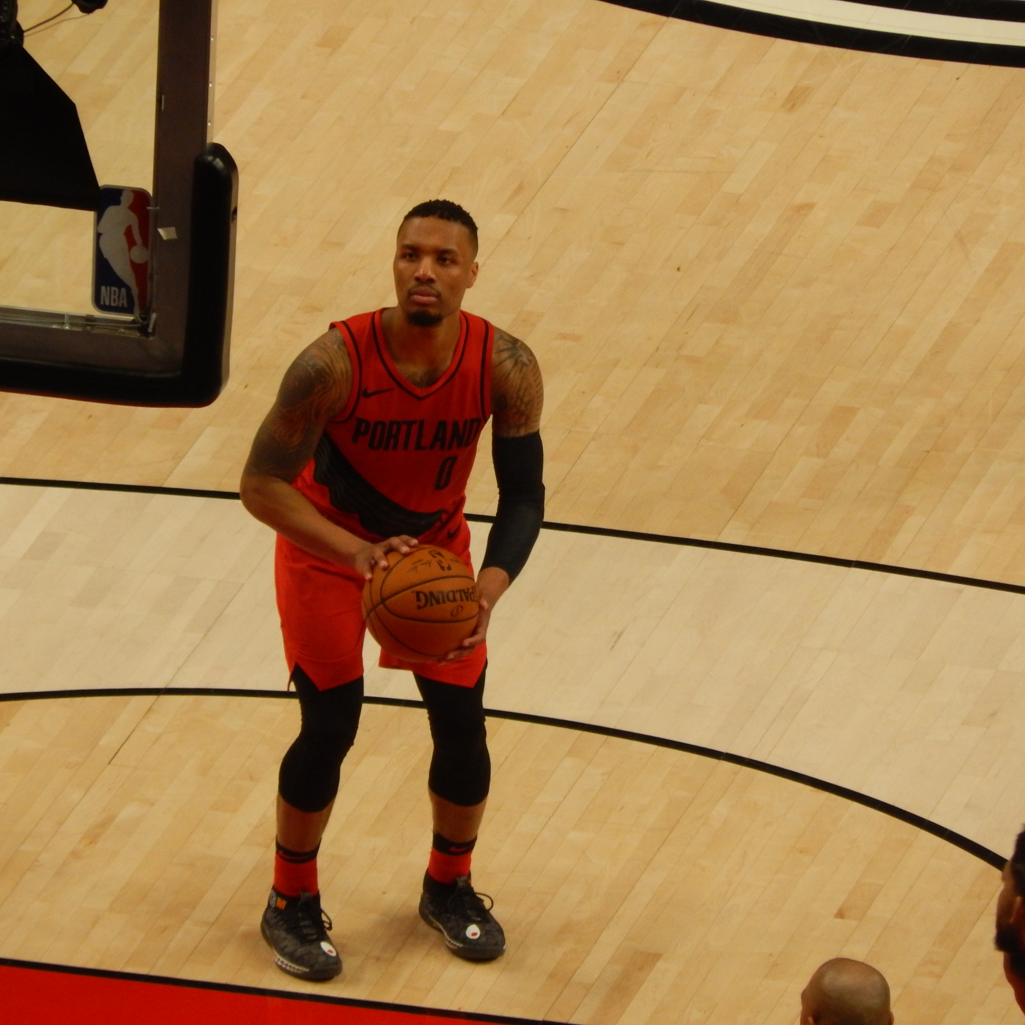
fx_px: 26666
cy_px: 512
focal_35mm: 796
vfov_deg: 2.2
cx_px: 481
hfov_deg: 2.2
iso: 360
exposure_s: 1/125
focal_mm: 120
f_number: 5.8
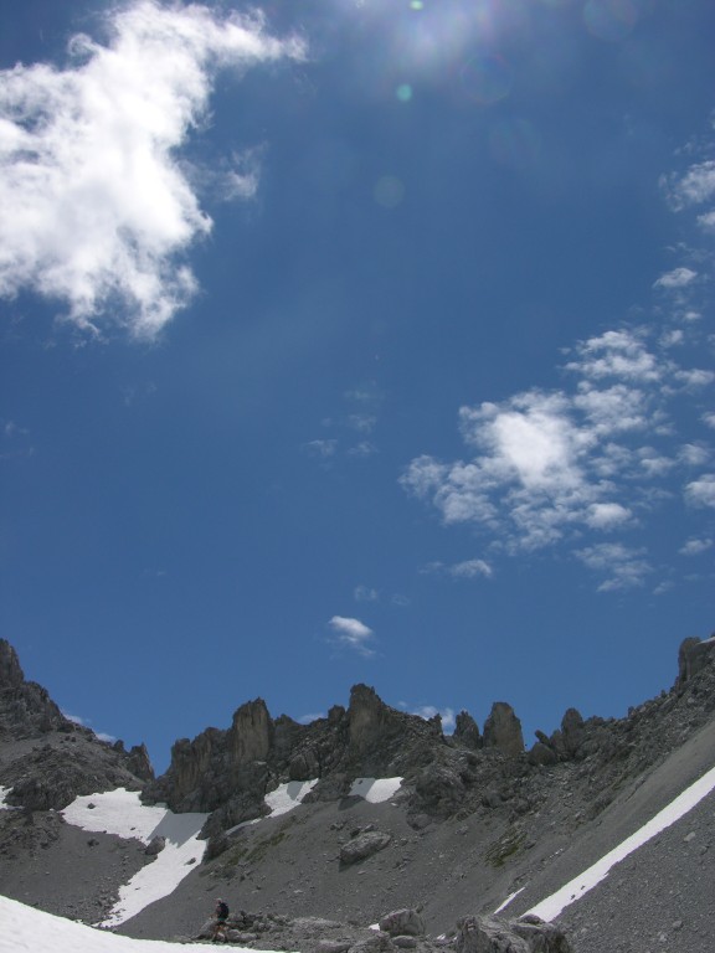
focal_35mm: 35
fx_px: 964
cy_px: 476
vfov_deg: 52.6
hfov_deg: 40.7
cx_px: 358
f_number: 7.1
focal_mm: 8.9
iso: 50
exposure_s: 1/448
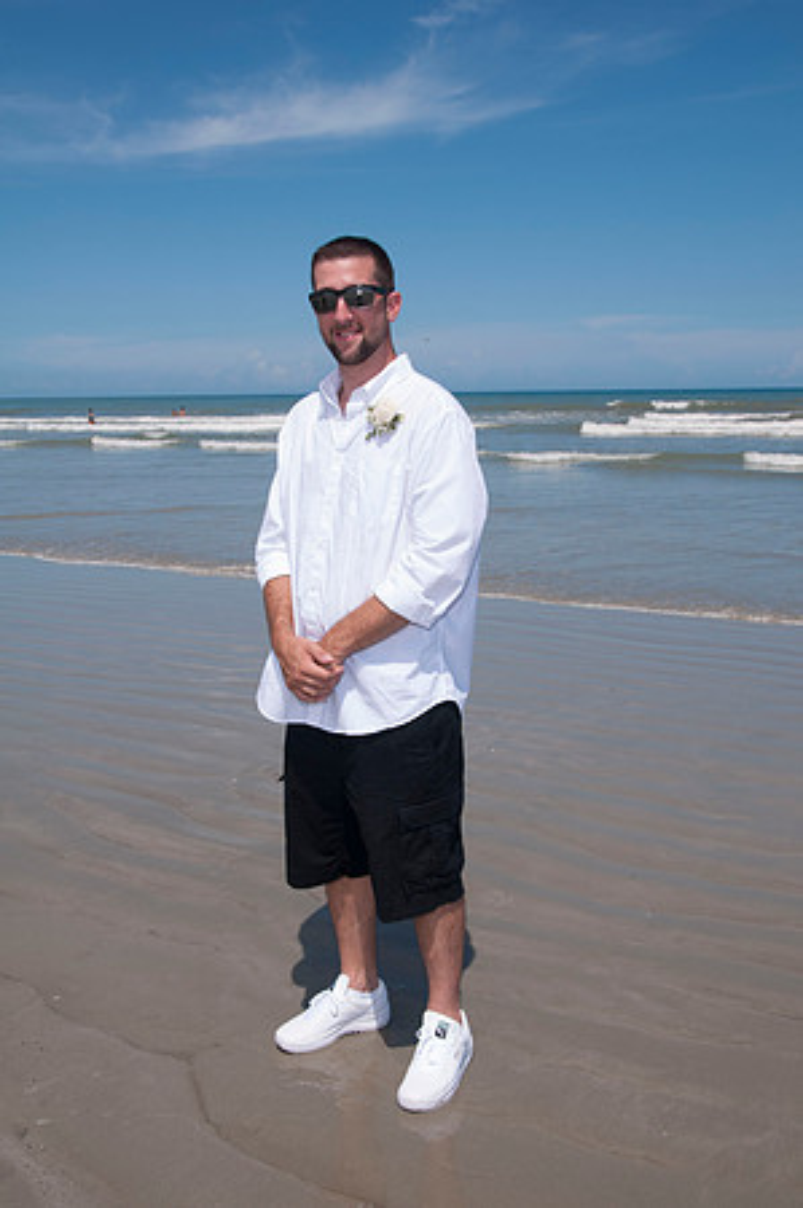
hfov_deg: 35.4
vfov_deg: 51.3
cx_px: 402
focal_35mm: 38
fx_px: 1257
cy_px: 604
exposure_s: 1/250
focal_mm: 25
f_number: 11
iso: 100
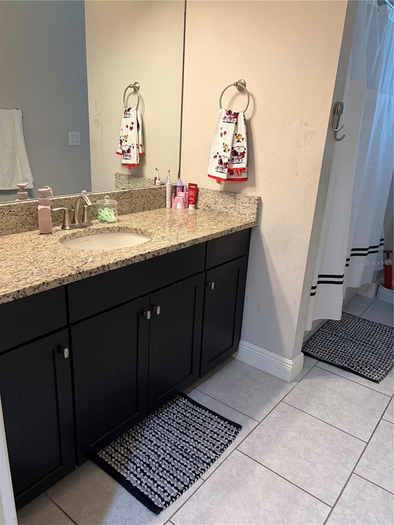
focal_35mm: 26
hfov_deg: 53.1
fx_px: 395
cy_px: 262
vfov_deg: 67.3
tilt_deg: -19.8
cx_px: 197
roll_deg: -2.6
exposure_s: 1/60
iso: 250
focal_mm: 5.96
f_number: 1.6
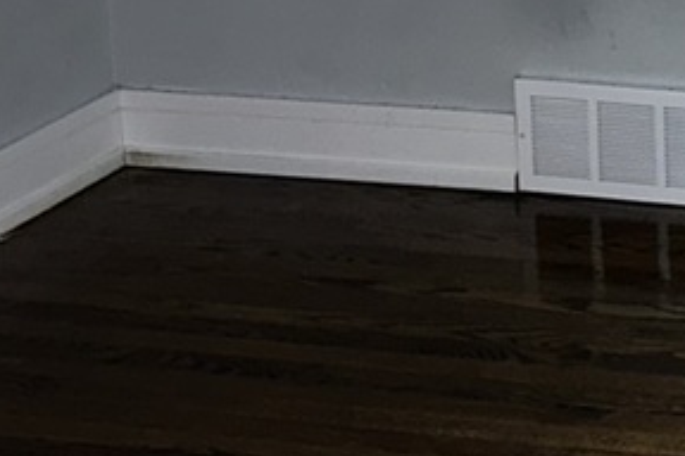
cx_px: 1158
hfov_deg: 13.8
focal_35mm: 135
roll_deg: +0.4
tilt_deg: -10.0
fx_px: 2569
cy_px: -335
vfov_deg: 9.7
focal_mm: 5.7
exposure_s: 1/13
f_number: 1.5
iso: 80
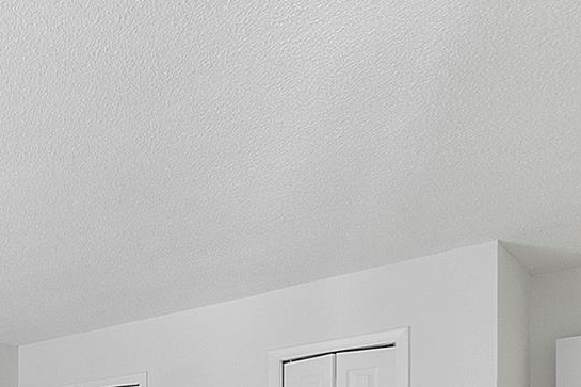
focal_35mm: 44
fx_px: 710
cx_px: -74
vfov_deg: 25.3
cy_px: 534
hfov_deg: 36.8
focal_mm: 10
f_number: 6.3
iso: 200
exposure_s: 1/40
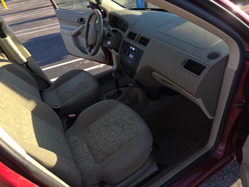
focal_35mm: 23
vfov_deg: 58.9
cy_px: 94
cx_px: 124
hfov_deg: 73.9
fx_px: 165
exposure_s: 1/140
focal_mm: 6.3
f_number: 1.7
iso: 12
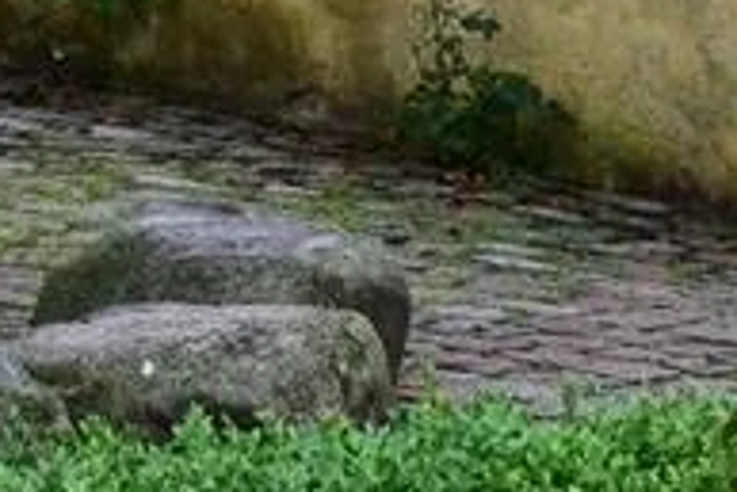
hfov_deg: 8.7
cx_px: -622
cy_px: -317
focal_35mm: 226
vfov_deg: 6.0
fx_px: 4626
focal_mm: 27
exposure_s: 1/125
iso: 400
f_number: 9
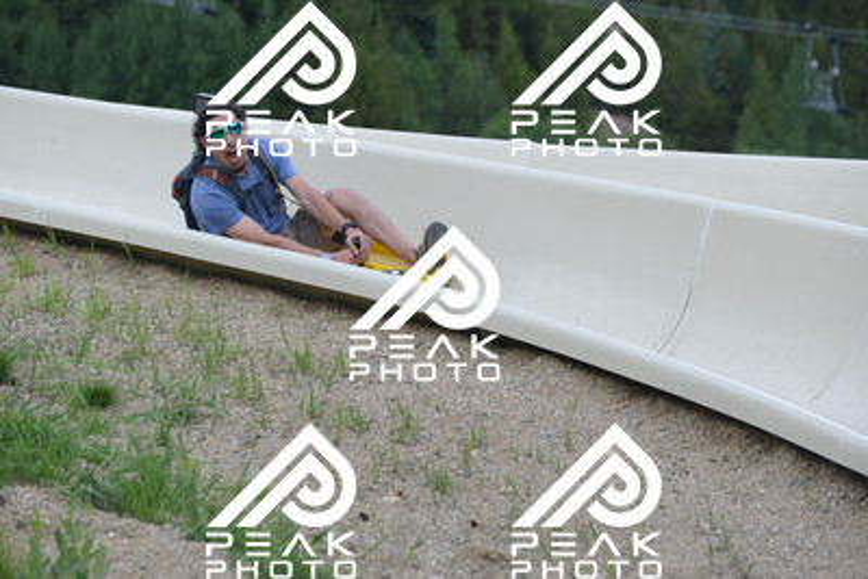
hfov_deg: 10.5
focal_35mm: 195
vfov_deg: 7.0
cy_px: 290
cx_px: 434
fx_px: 4703
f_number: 6.3
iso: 1400
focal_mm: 195
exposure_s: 1/1250
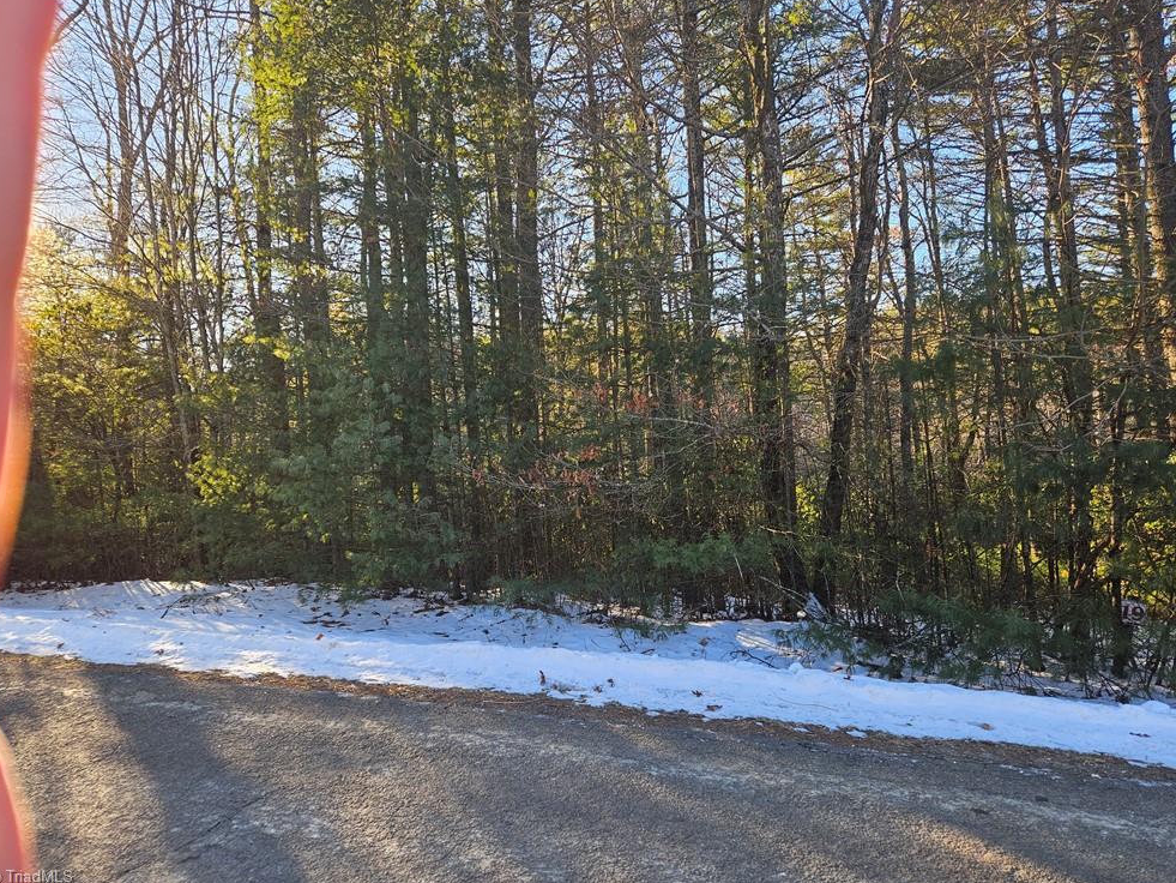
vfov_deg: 56.8
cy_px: 427
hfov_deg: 71.6
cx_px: 601
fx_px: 815
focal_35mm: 24
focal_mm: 5.4
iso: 25
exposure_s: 1/124
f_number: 1.8
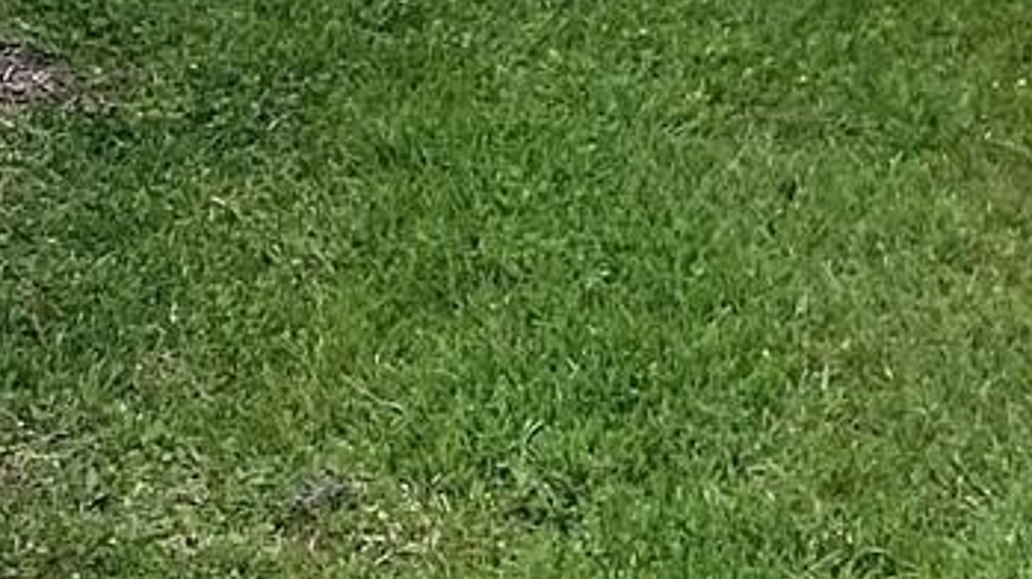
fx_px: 4240
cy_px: -381
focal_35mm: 155
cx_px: 1204
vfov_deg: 7.6
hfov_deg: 13.5
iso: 25
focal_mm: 3.3
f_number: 2.4
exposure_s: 1/715
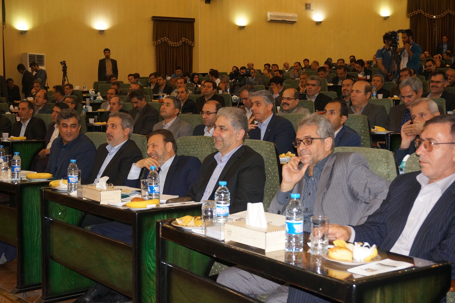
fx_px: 587
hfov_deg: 42.4
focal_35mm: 46
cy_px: 152
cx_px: 228
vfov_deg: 28.9
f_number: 5
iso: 1600
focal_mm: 31
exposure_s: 1/60
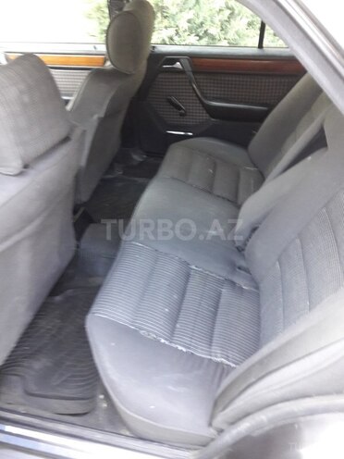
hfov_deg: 49.7
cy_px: 230
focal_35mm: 28
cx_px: 172
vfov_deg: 63.4
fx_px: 371
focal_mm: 3.7
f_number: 1.9
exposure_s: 1/33
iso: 200
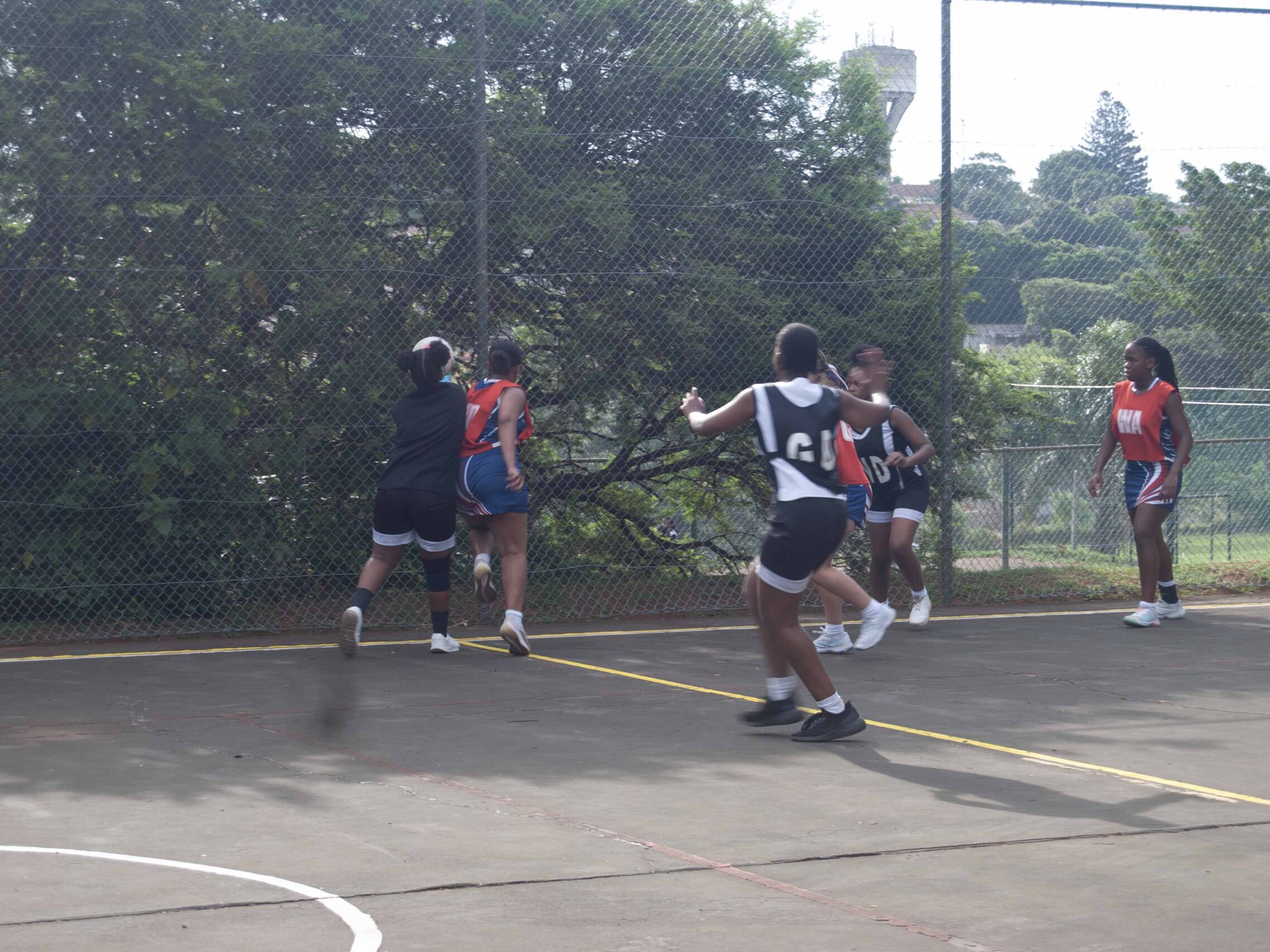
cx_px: 666
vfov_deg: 16.5
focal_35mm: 90
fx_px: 3285
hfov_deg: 21.9
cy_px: 477
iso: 100
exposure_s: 1/125
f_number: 5.6
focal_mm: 55
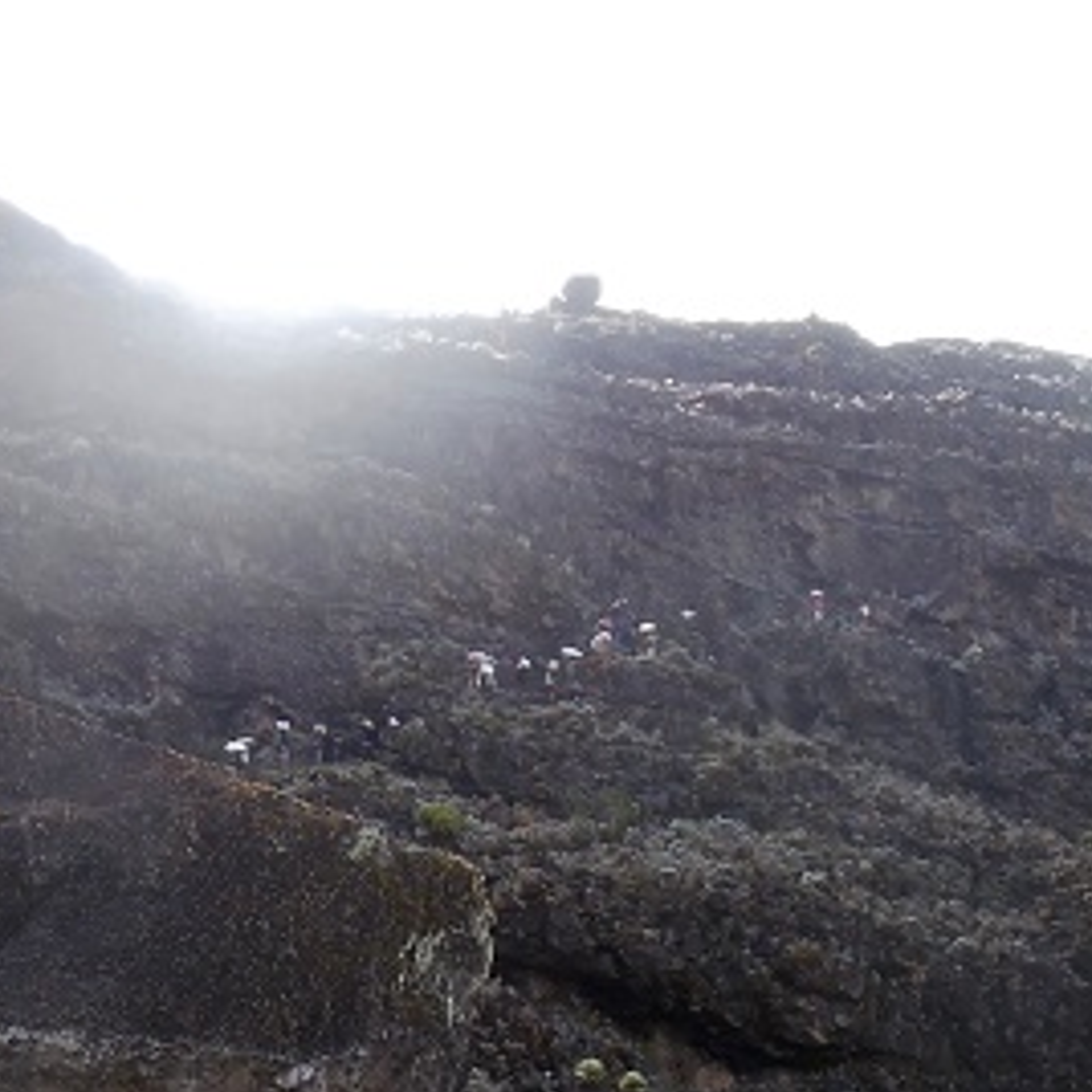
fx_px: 2284
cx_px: 259
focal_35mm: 64
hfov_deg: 26.5
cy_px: 1002
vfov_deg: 25.9
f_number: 3.6
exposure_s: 1/80
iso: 80
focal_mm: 5.93
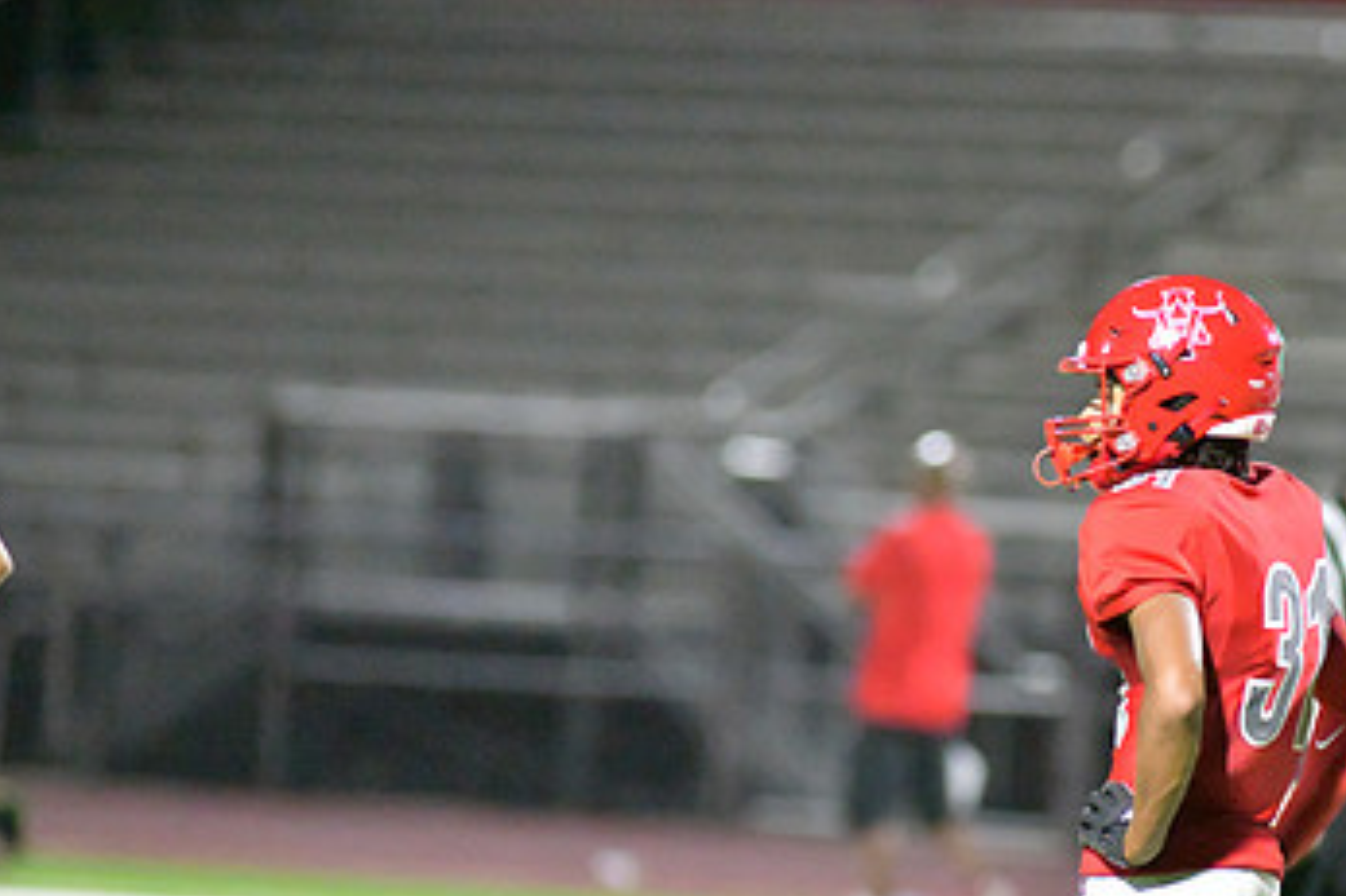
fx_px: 18759
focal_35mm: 502
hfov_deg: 4.1
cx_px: 1106
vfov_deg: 2.7
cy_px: 654
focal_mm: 300
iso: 25600
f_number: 4
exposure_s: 1/1250
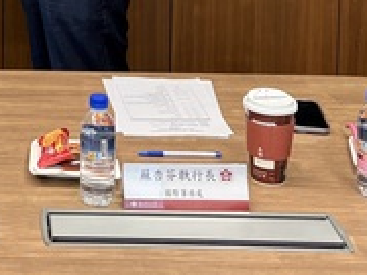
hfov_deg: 18.8
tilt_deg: -3.1
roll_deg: +0.0
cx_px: -18
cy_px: -235
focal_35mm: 101
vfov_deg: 13.1
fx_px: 1071
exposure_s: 1/60
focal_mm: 5.96
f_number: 1.6
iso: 100
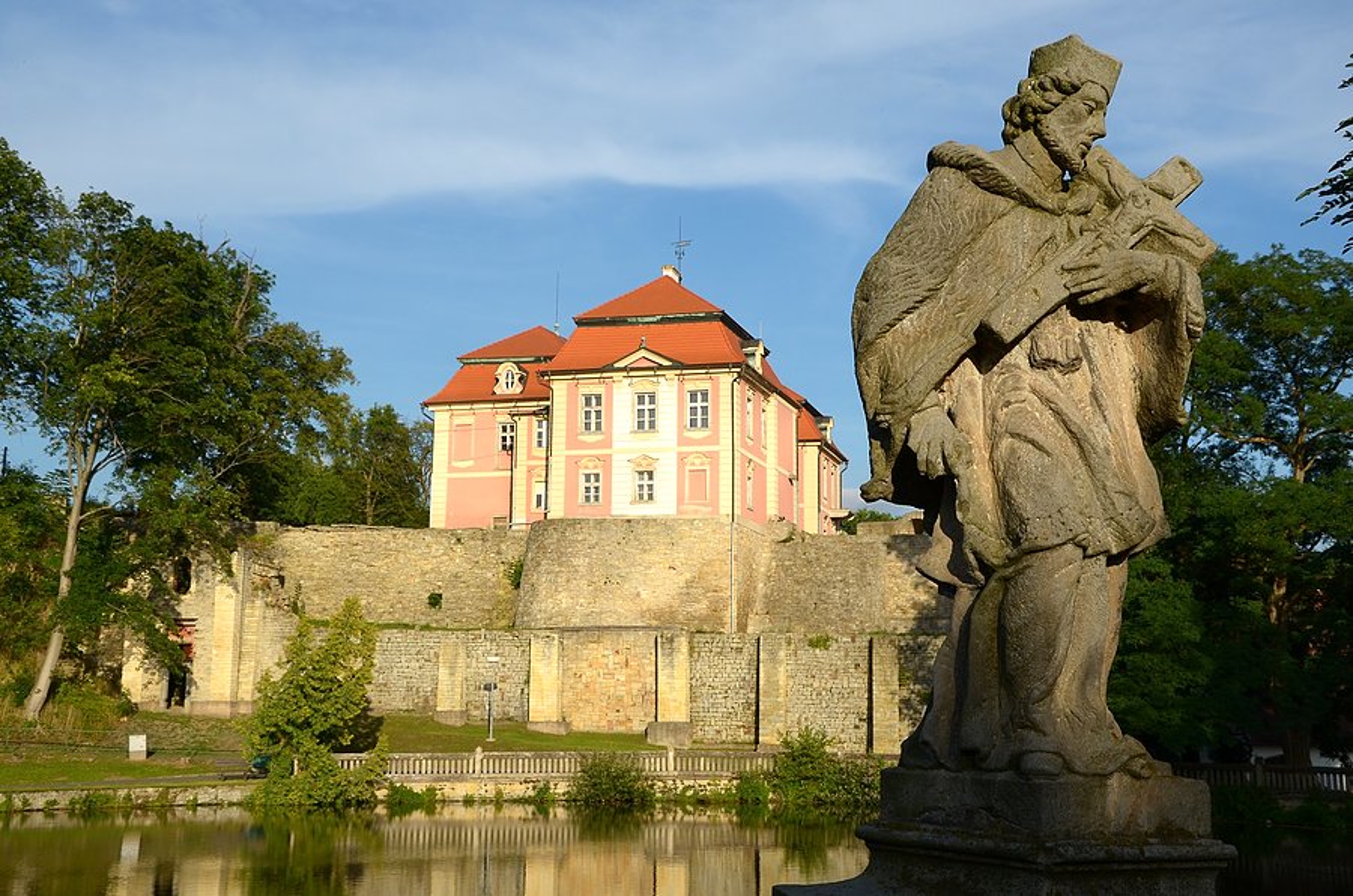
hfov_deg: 39.0
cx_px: 676
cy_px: 448
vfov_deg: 26.4
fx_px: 1913
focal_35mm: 51
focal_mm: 34
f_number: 8
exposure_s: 1/250
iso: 100
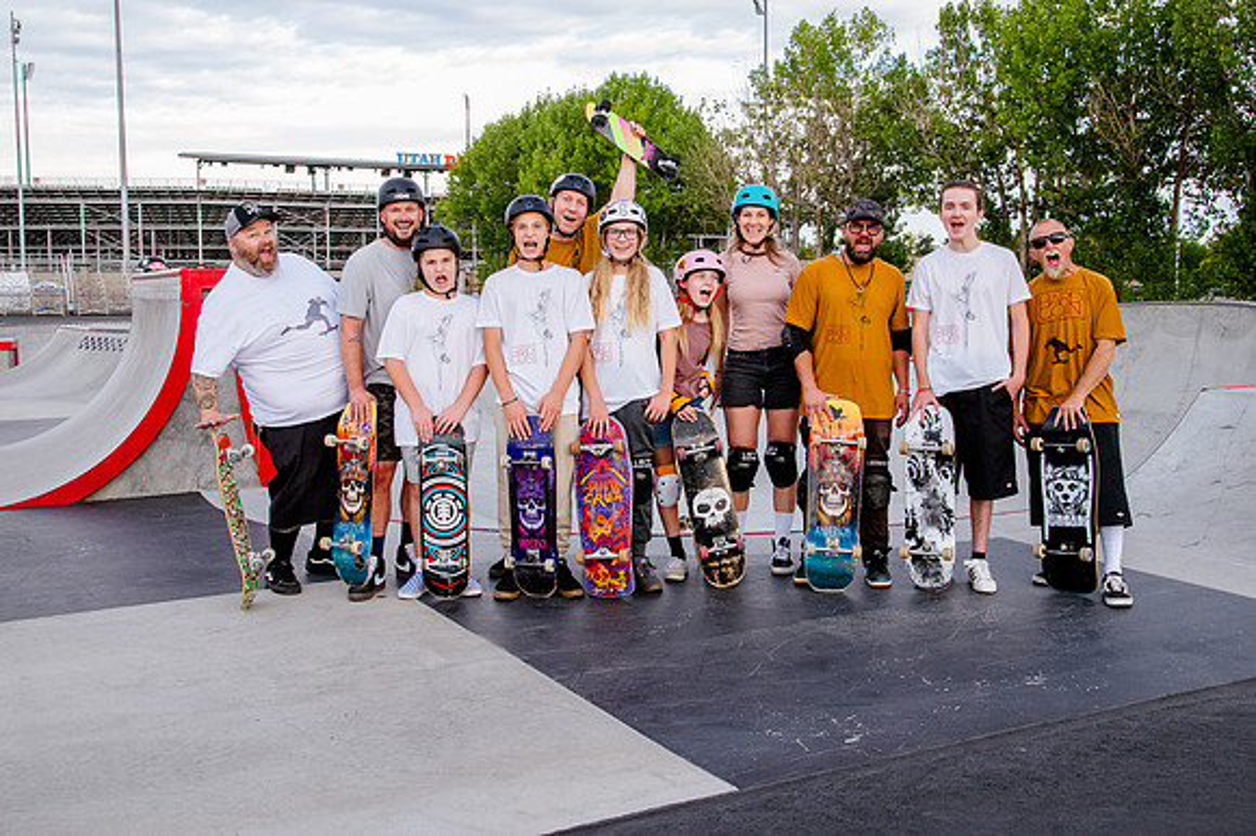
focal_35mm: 37
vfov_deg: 35.7
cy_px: 374
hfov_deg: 51.7
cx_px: 616
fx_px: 1295
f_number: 9
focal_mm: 32
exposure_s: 1/250
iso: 2500
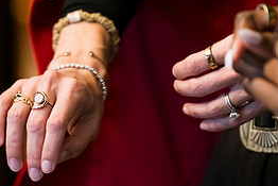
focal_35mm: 332
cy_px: 102
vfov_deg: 4.1
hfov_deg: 6.2
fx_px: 2565
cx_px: 70
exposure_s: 1/160
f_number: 3.2
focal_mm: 150
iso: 4000
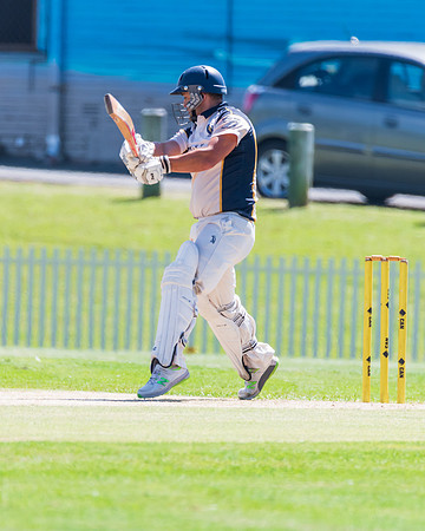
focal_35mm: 1105
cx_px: 156
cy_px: 327
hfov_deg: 1.4
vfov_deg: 1.8
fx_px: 17367
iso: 400
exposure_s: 1/1250
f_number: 6.3
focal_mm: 600
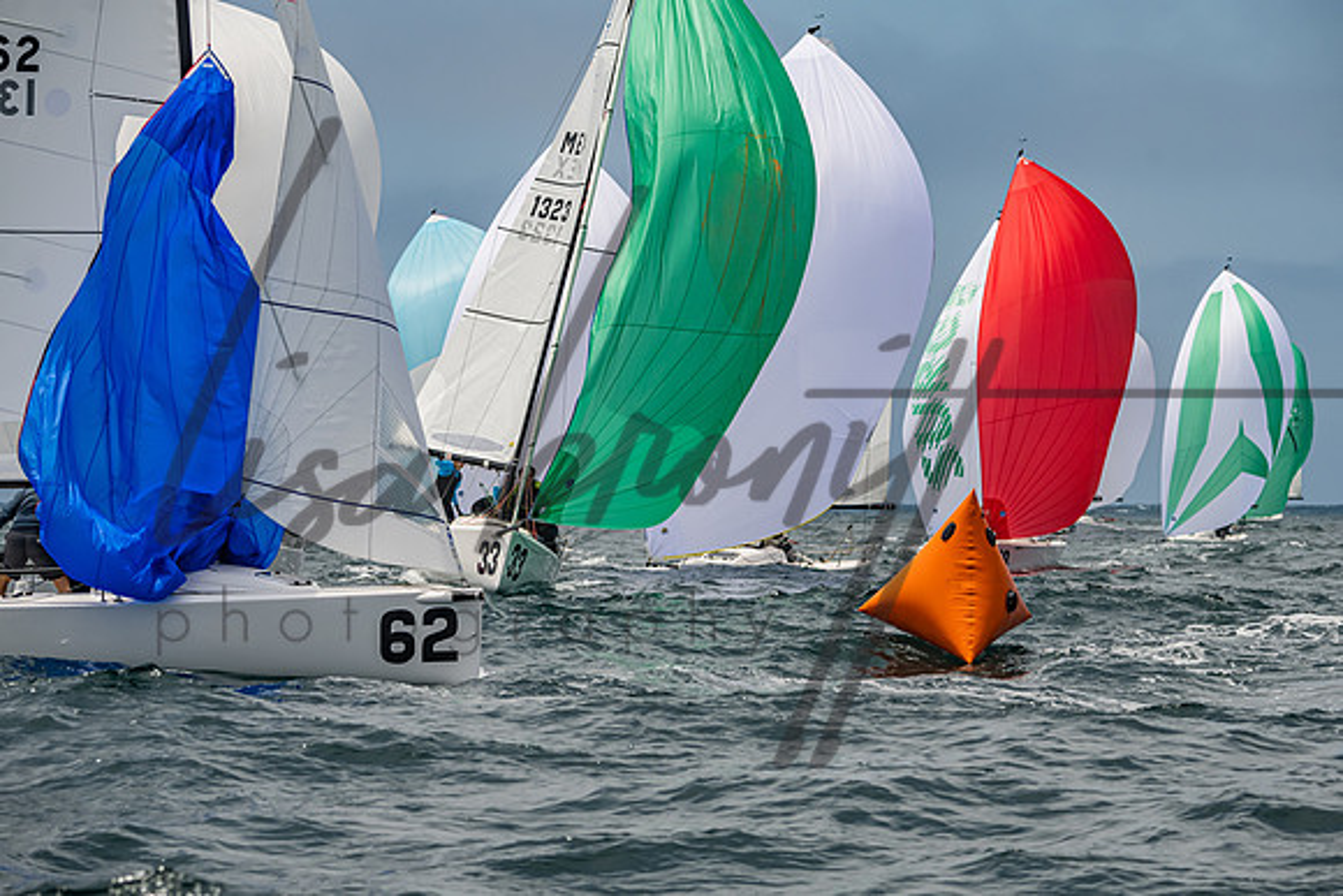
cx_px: 726
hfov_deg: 10.4
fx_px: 7366
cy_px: 480
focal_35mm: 197
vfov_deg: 7.0
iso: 400
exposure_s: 1/3200
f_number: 6.3
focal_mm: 180
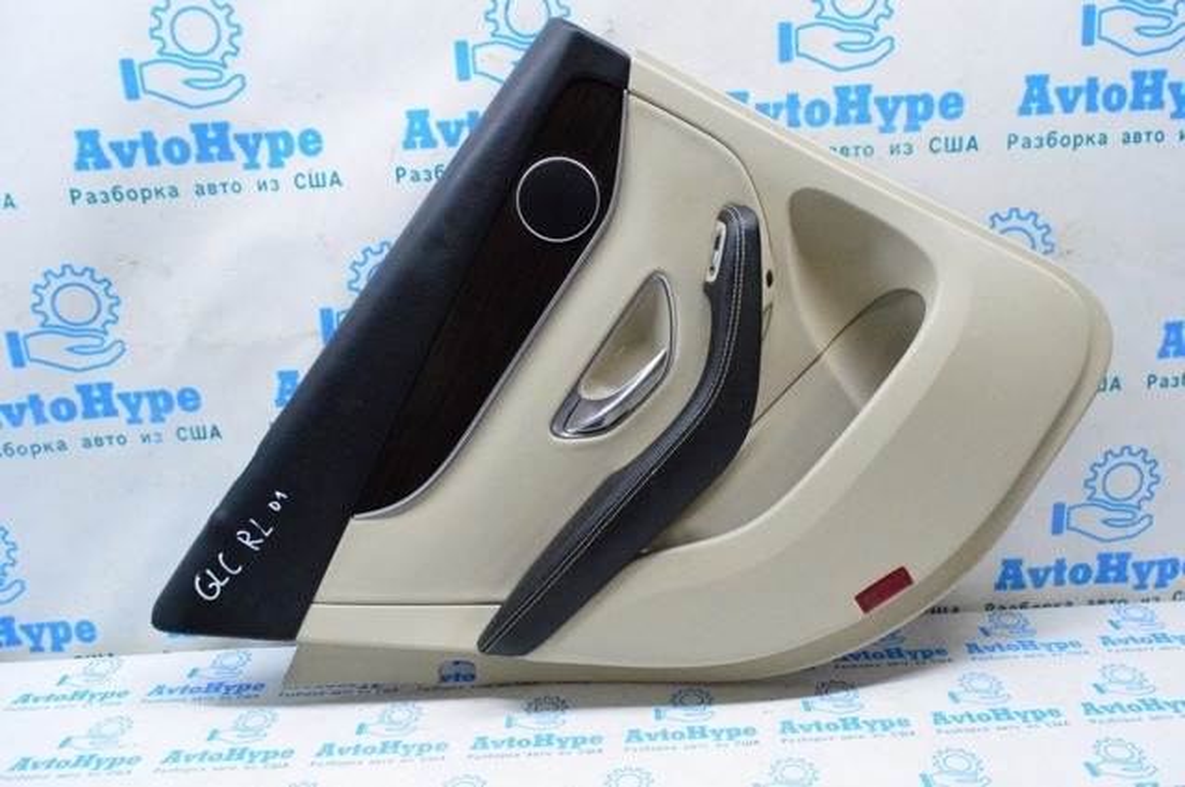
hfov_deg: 62.0
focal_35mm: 30
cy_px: 394
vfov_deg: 43.5
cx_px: 592
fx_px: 986
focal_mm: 20
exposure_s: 1/200
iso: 6400
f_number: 7.1
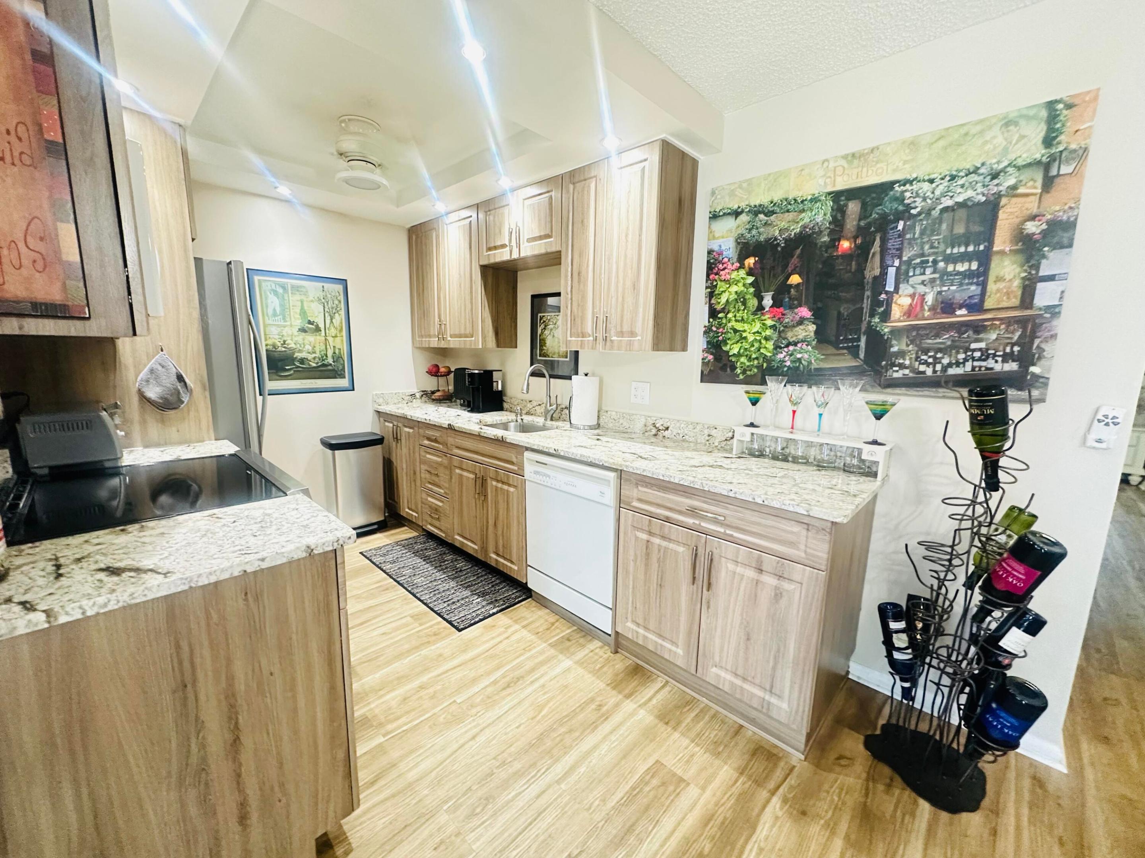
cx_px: 572
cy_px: 429
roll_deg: -1.2
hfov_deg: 102.1
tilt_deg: -8.8
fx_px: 463
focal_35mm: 14
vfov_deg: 85.7
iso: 640
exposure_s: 1/60
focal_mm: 2.22
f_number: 2.2
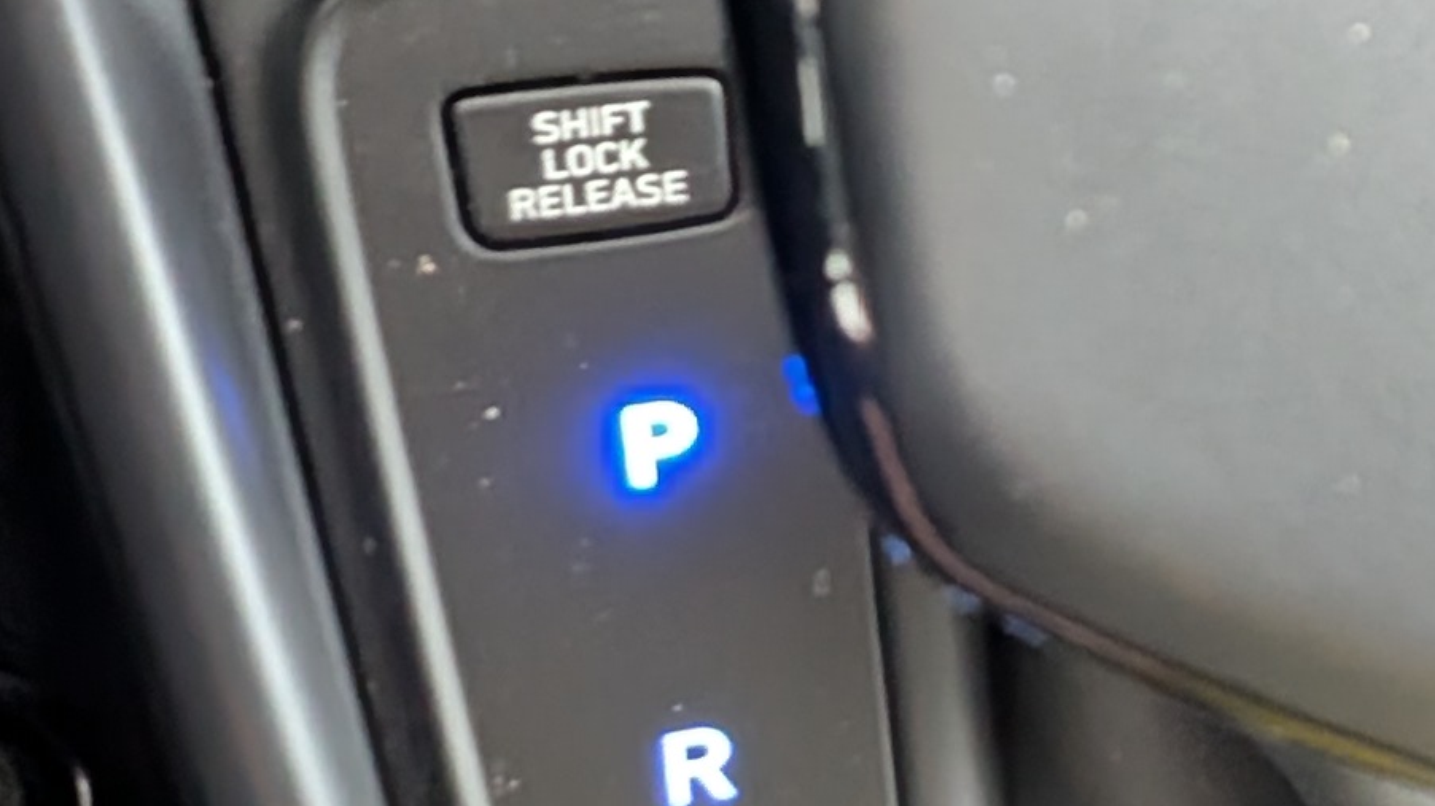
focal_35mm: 79
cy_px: 70
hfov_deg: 24.6
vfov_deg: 15.1
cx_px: 1667
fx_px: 3005
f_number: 2.2
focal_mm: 2.35
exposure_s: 1/25
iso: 832
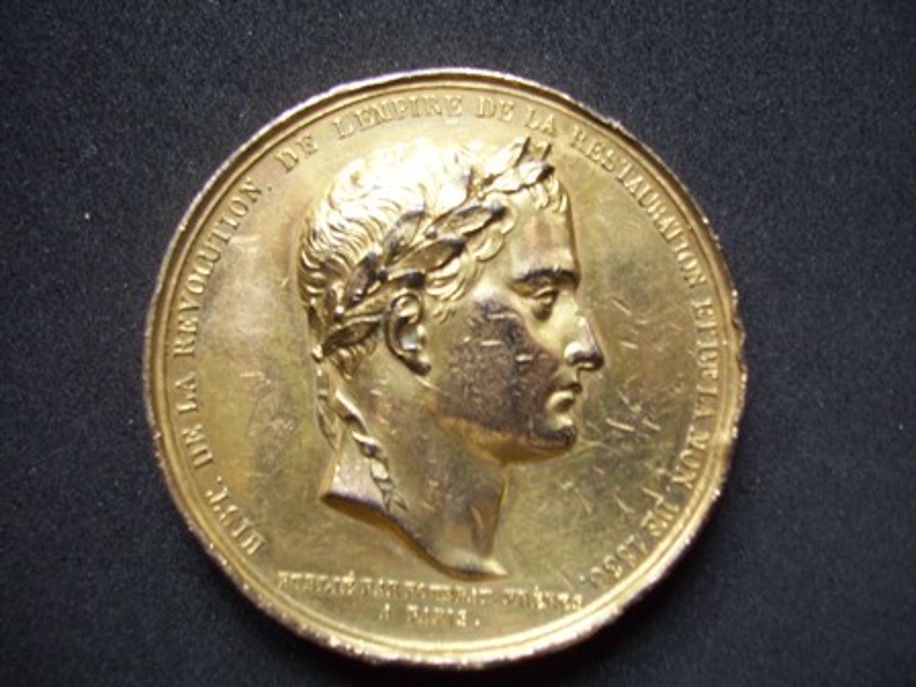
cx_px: 458
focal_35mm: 34
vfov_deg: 41.8
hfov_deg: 54.0
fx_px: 900
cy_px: 344
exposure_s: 1/10
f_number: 2.9
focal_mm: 5.7
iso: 160
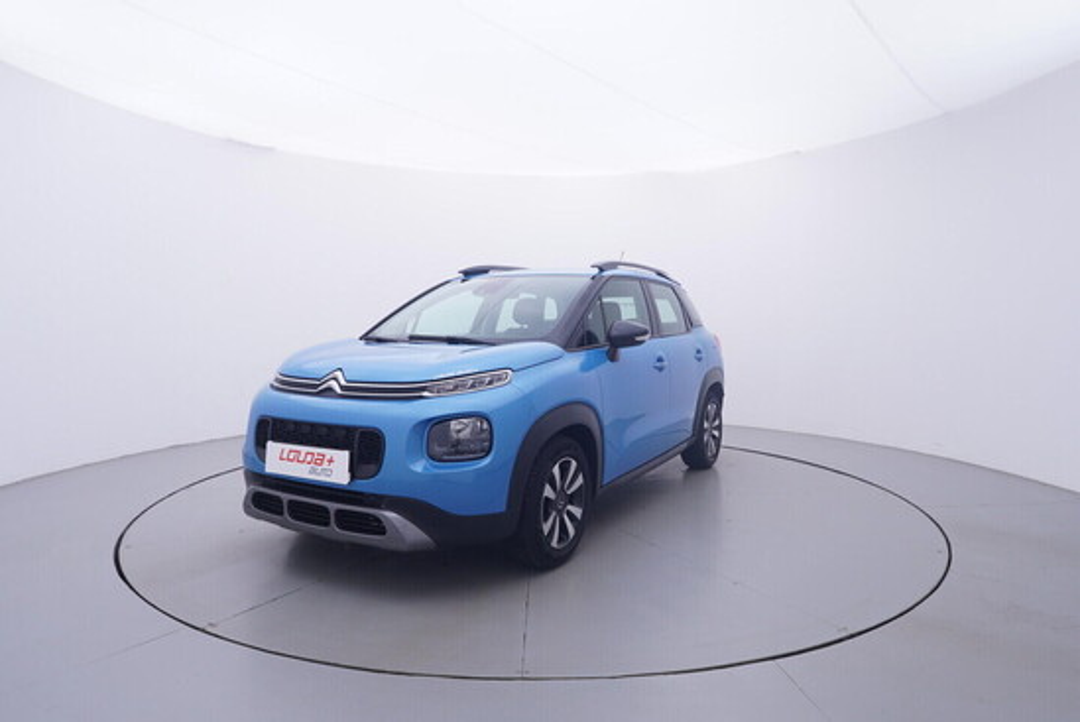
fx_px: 676
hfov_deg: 77.3
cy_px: 361
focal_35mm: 22
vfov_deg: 56.2
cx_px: 540
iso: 200
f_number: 5
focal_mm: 15
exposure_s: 1/80
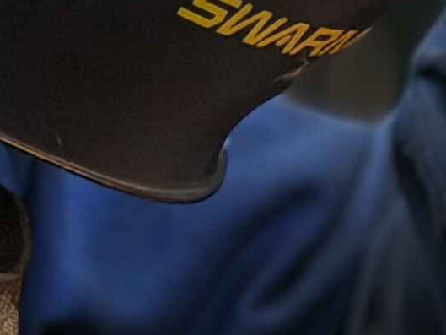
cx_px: 1042
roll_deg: +3.9
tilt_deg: -4.3
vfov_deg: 4.0
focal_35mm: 366
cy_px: -314
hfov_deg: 5.3
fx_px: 4717
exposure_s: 1/60
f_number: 1.78
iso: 80
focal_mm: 6.76
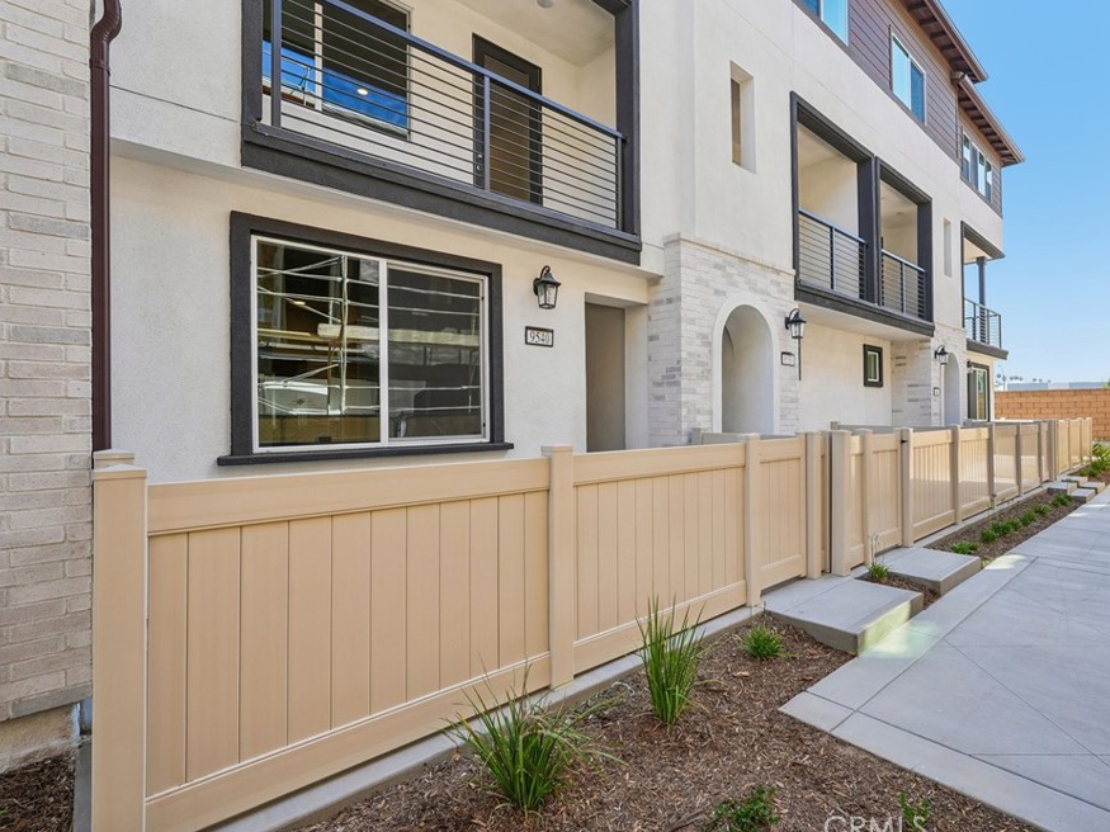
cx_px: 642
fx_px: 577
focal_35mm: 18
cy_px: 413
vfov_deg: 71.6
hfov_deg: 87.1
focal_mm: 16
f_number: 8
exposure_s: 1/60
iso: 100
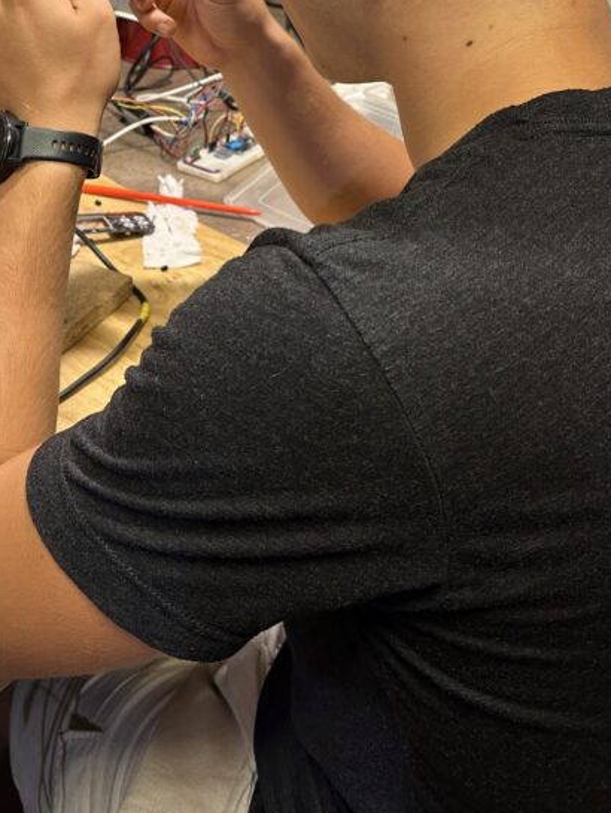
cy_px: 97
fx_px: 1058
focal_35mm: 45
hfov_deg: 32.1
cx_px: 234
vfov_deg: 39.3
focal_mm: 6.86
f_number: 1.78
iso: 200
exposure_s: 1/50
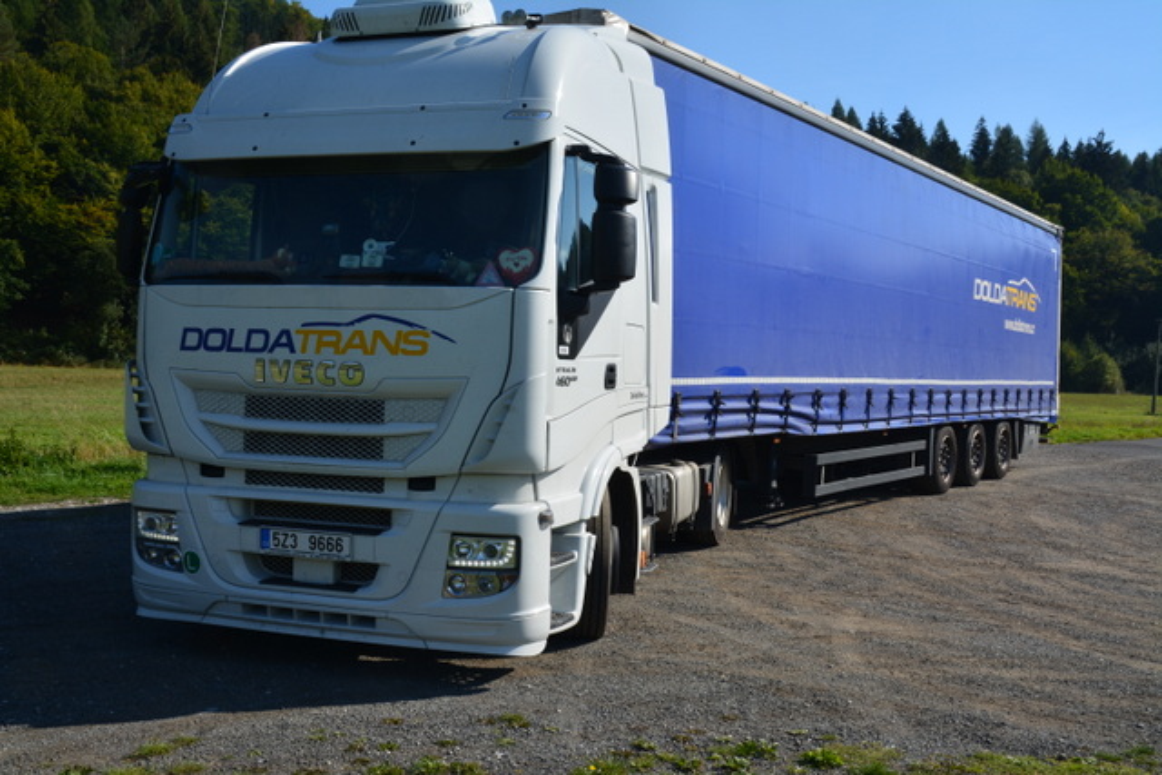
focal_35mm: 36
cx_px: 581
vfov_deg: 36.9
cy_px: 388
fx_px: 1162
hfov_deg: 53.1
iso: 100
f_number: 11
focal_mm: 24
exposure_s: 1/125
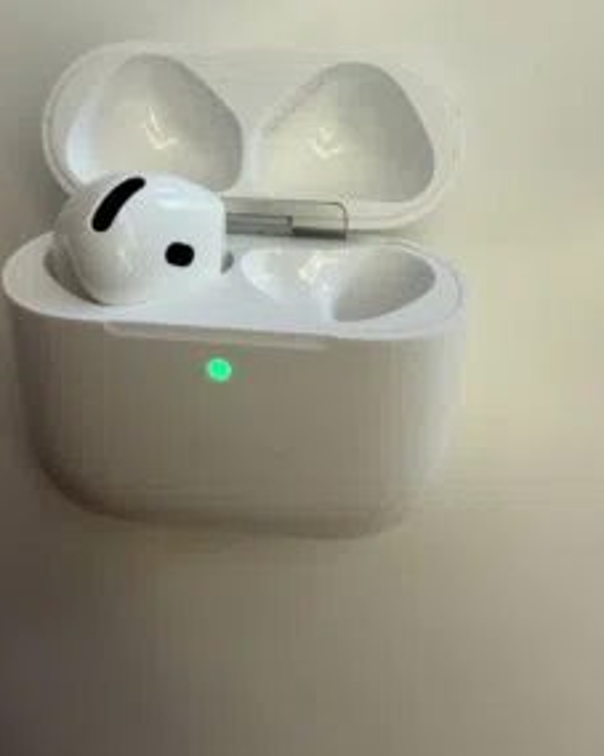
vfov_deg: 53.5
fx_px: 738
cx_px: 269
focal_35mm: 33
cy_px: 277
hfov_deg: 44.5
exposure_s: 1/33
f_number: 2.2
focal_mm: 2.22
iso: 64
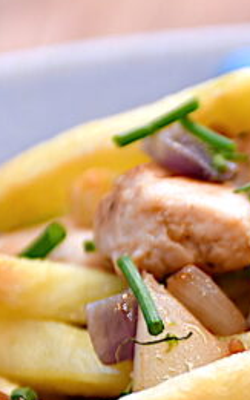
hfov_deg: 3.9
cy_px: 297
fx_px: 3676
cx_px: 328
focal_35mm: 337
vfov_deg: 6.2
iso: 720
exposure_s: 1/60
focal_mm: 80
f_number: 5.3
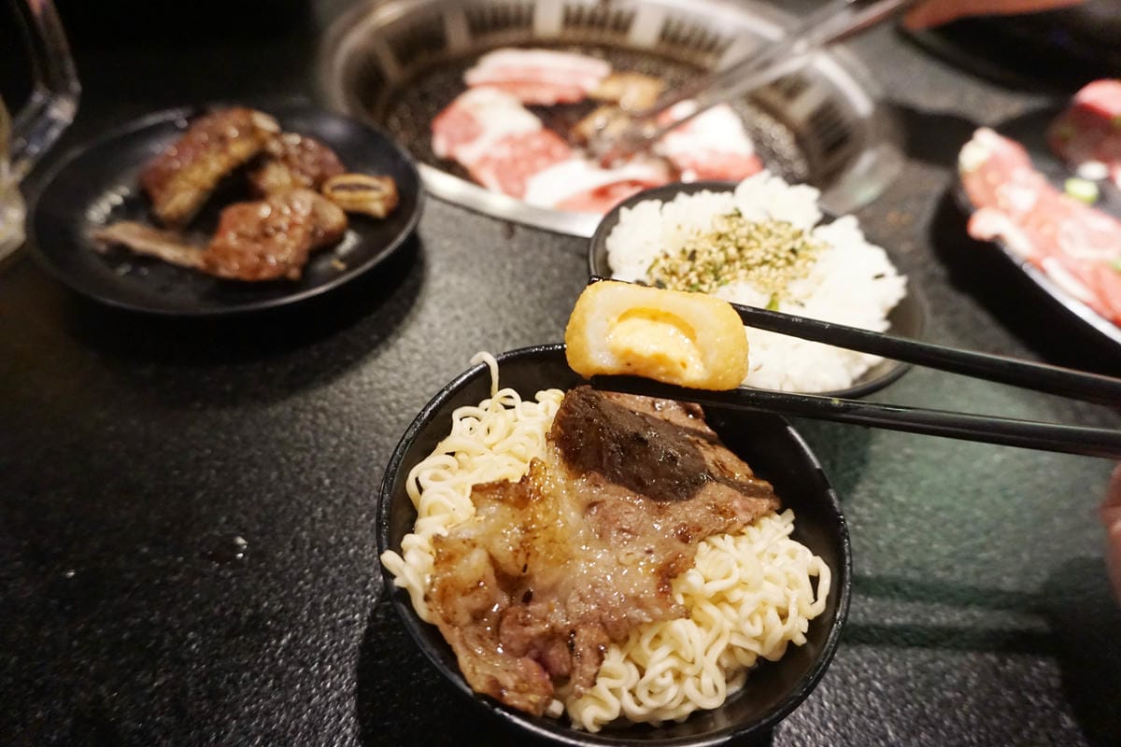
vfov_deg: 53.1
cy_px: 374
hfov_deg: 73.7
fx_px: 747
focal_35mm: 24
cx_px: 560
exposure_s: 1/60
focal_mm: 16
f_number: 3.5
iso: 3200
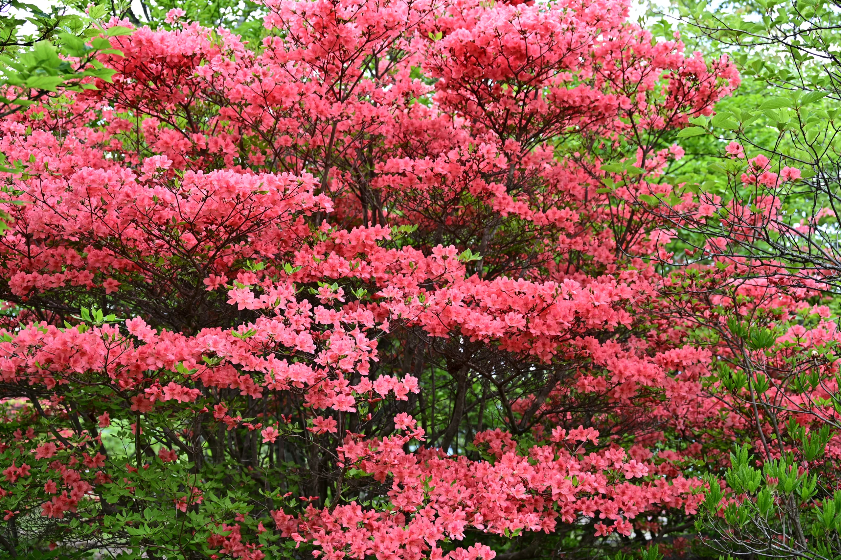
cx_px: 420
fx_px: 1144
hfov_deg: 40.4
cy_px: 280
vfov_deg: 27.5
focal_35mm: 49
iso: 100
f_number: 5.6
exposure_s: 1/80
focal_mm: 49
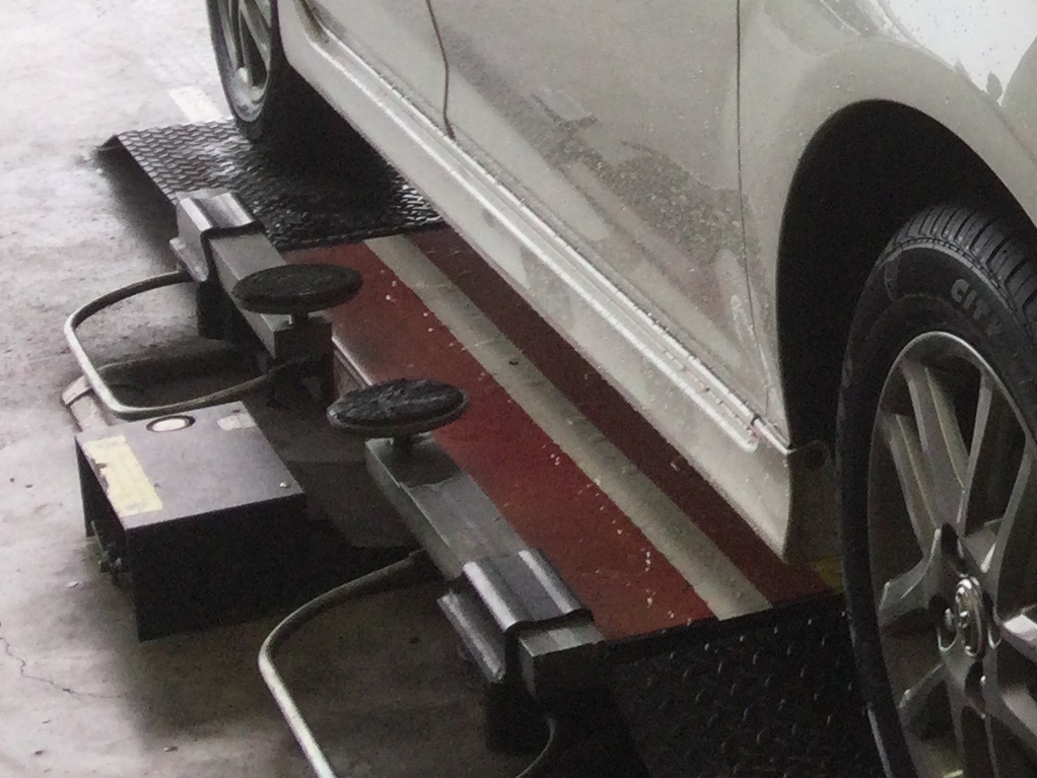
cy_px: -58
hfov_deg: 18.0
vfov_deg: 14.6
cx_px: 1495
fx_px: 2966
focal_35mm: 99
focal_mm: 3.3
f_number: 2.4
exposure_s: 1/120
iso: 40
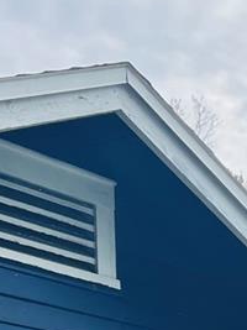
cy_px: 593
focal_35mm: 117
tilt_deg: -1.0
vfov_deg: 14.7
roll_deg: +0.3
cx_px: 289
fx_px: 1114
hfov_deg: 12.4
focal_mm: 5.7
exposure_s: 1/3460
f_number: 1.5
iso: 50
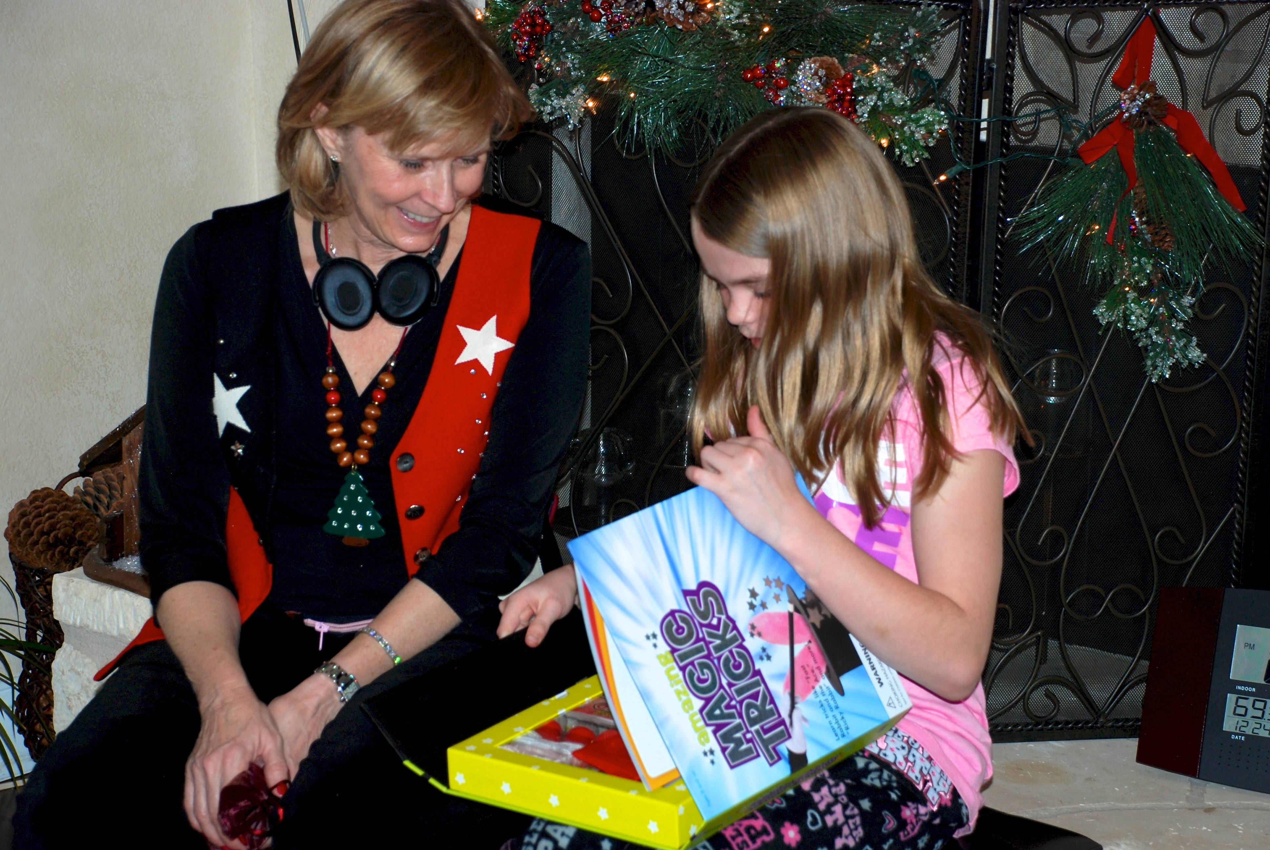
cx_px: 635
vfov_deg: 14.7
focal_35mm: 93
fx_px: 3285
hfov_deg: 21.9
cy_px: 425
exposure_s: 1/60
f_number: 5.3
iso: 200
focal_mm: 62
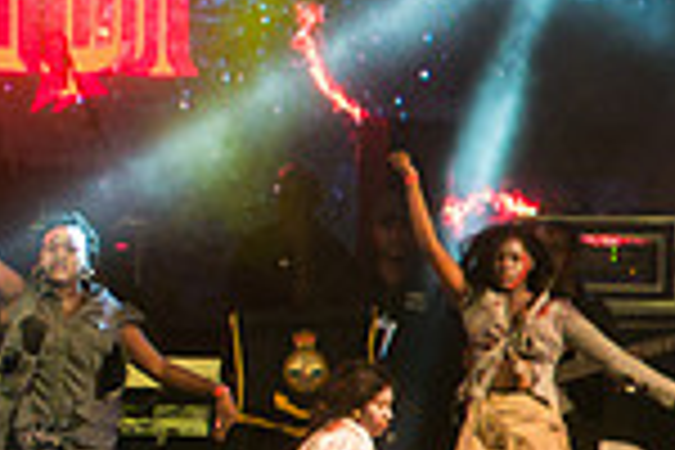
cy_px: 297
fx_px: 15261
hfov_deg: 2.5
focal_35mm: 814
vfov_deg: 1.7
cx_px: -576
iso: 3200
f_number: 5.6
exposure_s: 1/160
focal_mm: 210
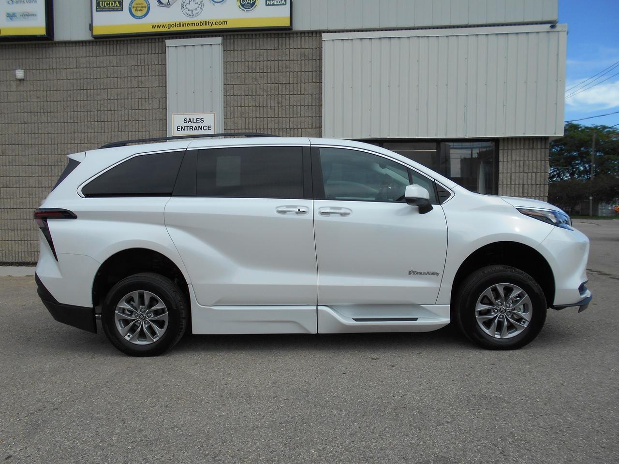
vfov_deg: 53.1
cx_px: 310
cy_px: 232
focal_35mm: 26
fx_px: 465
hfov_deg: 67.3
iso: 80
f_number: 3.2
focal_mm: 4.6
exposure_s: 1/1000
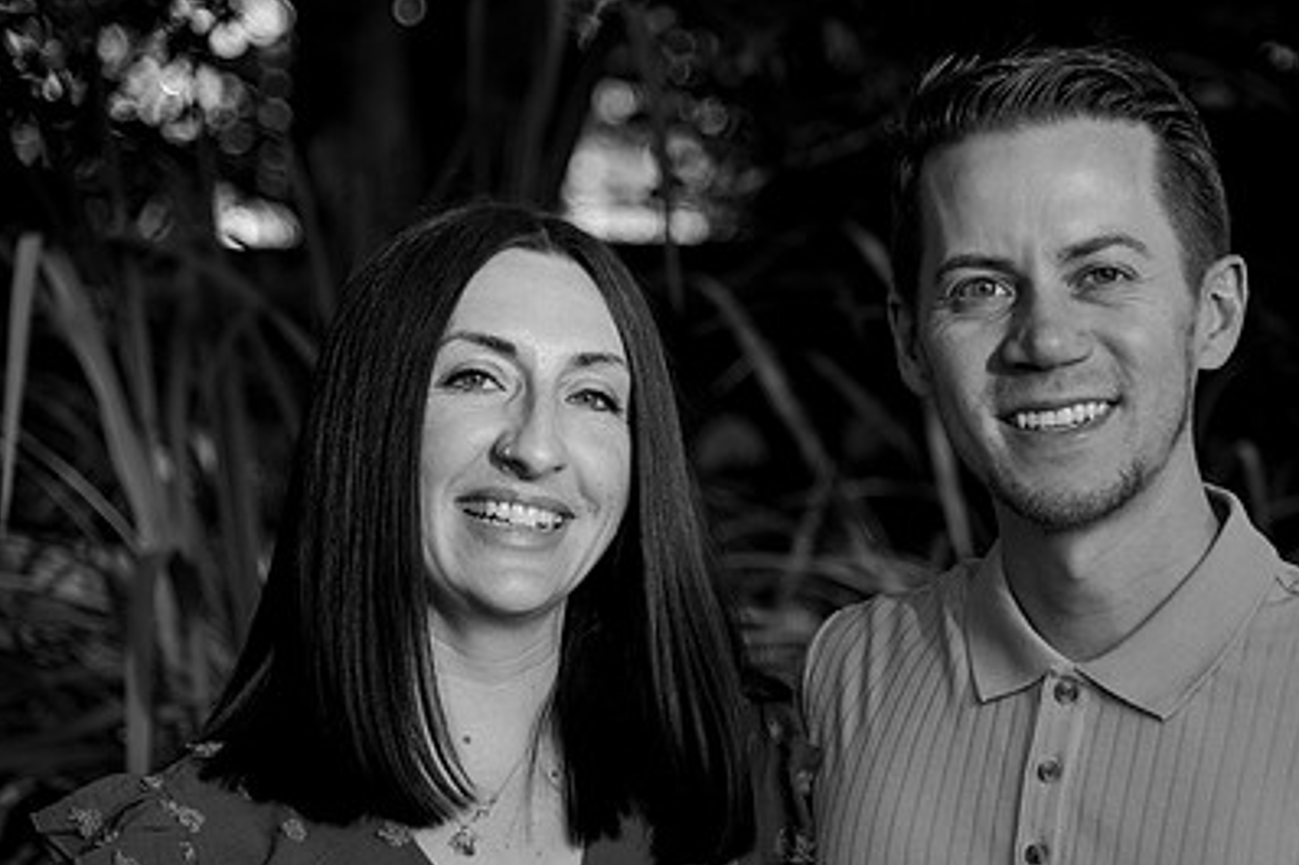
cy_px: 516
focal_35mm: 134
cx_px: 839
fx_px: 4833
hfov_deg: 15.3
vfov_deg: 10.2
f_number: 4
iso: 640
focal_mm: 92
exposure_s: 1/400
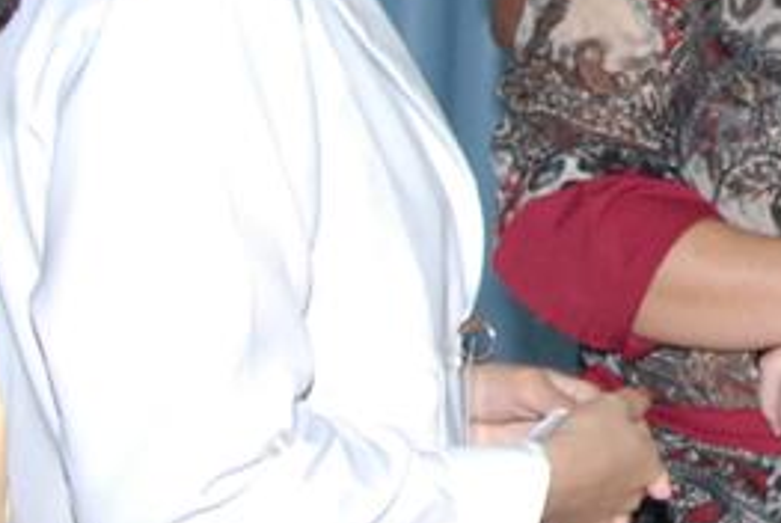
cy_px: -285
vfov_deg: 8.2
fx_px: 3544
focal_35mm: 163
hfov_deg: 11.6
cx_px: 1419
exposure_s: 1/60
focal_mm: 25
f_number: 7.1
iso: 800
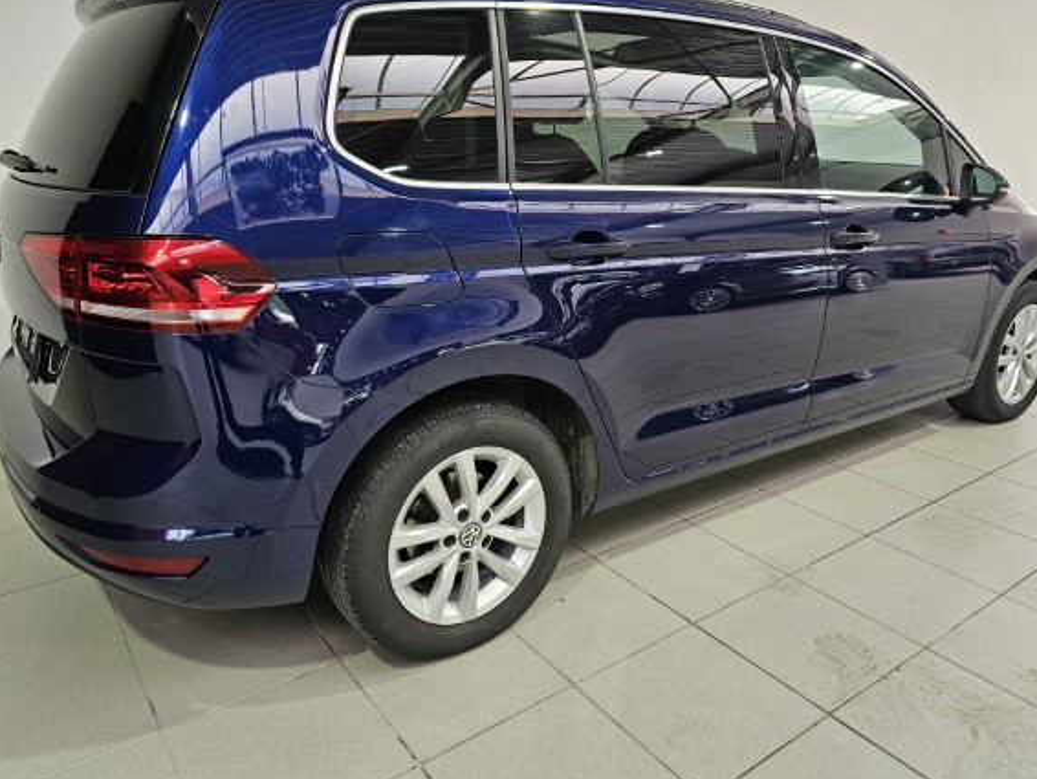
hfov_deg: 67.3
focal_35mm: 26
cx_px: 524
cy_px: 345
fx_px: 779
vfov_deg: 53.0
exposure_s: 1/100
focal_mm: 6.3
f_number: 1.7
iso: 50
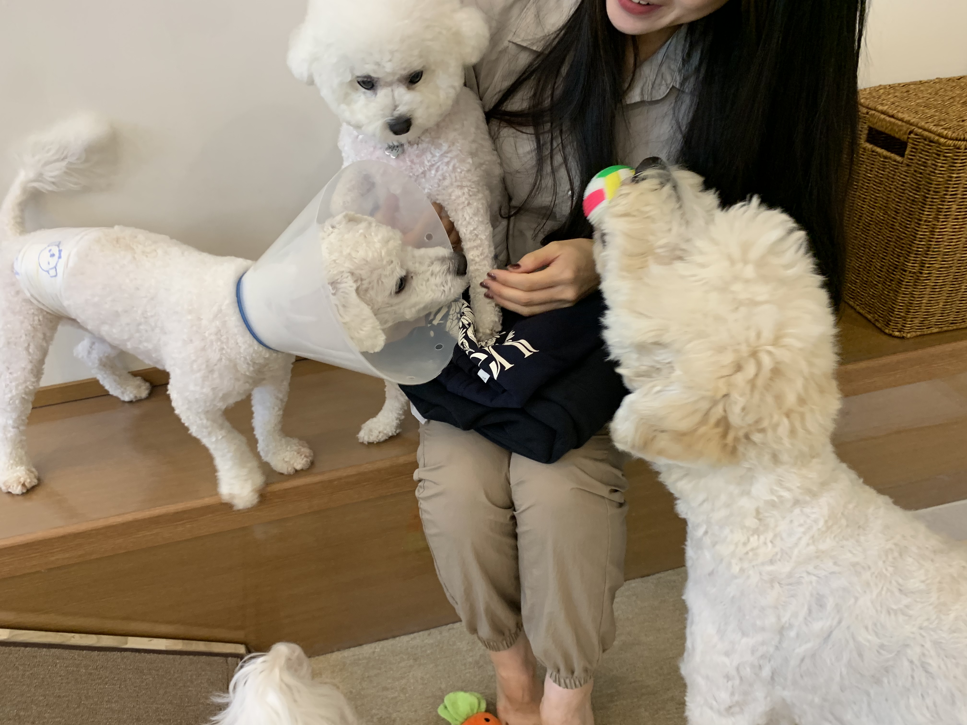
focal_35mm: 26
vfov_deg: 53.1
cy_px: 362
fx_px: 726
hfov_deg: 67.3
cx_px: 484
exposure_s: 1/60
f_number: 1.8
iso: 125
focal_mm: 4.25
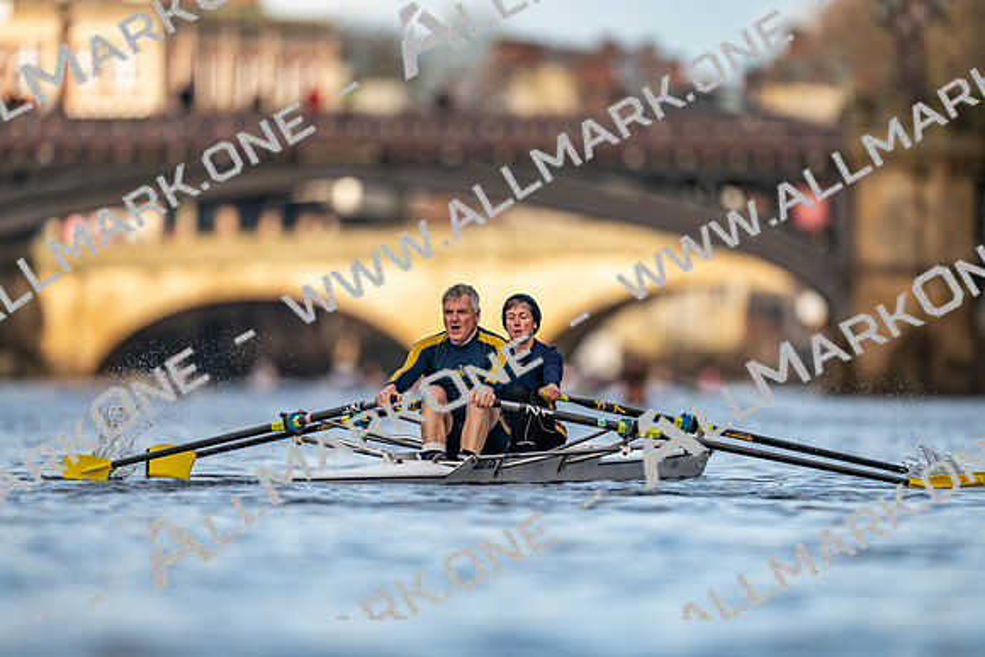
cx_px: 492
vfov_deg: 2.3
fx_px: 16420
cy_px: 328
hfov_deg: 3.4
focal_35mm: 600
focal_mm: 600
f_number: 4
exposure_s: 1/2500
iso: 500
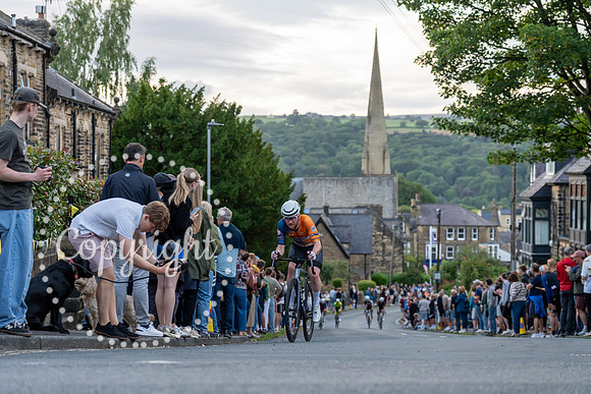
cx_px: 296
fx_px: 1248
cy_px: 197
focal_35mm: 76
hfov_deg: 26.6
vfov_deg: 18.0
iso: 1600
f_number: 3.5
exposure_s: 1/800
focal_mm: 76
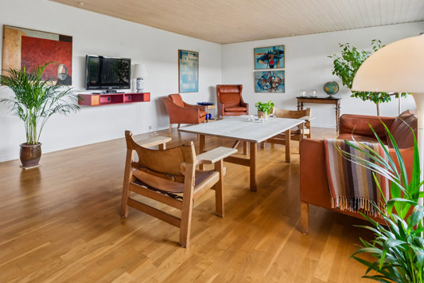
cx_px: 159
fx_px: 247
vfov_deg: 57.5
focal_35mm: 21
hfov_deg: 79.7
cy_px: 83
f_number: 10
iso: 200
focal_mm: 14
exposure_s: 1/4
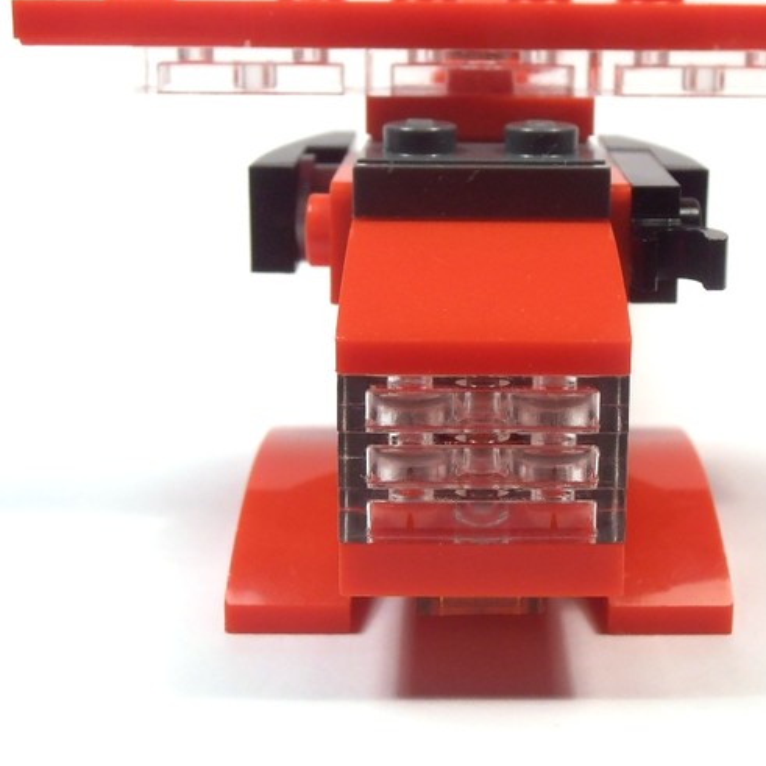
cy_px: 260
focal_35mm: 60
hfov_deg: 28.5
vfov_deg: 28.4
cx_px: 477
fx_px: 1502
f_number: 3.9
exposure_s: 1/60
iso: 80
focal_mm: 6.61
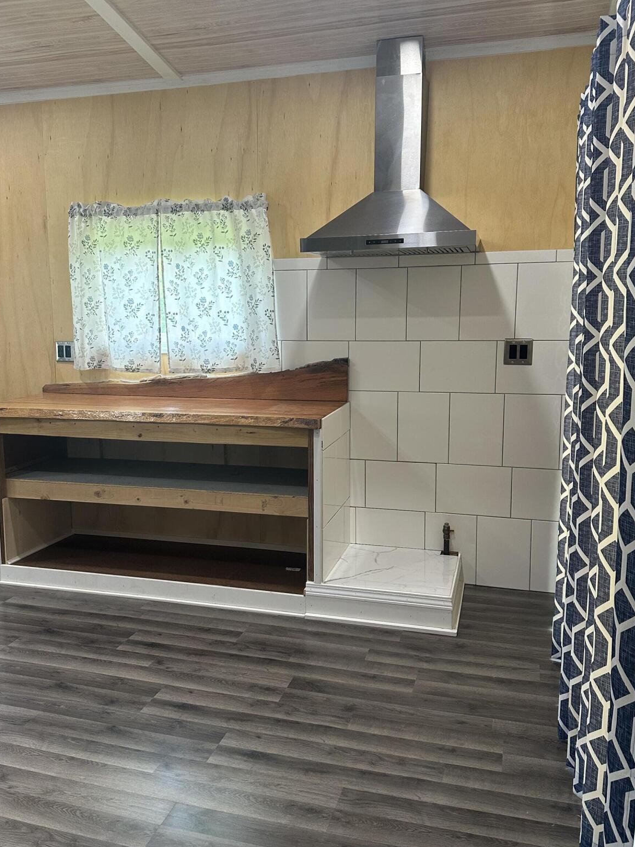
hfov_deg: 45.4
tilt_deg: -8.4
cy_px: 425
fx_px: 758
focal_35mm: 31
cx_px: 284
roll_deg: +0.4
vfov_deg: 58.4
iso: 200
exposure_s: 1/120
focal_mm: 6.86
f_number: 1.78
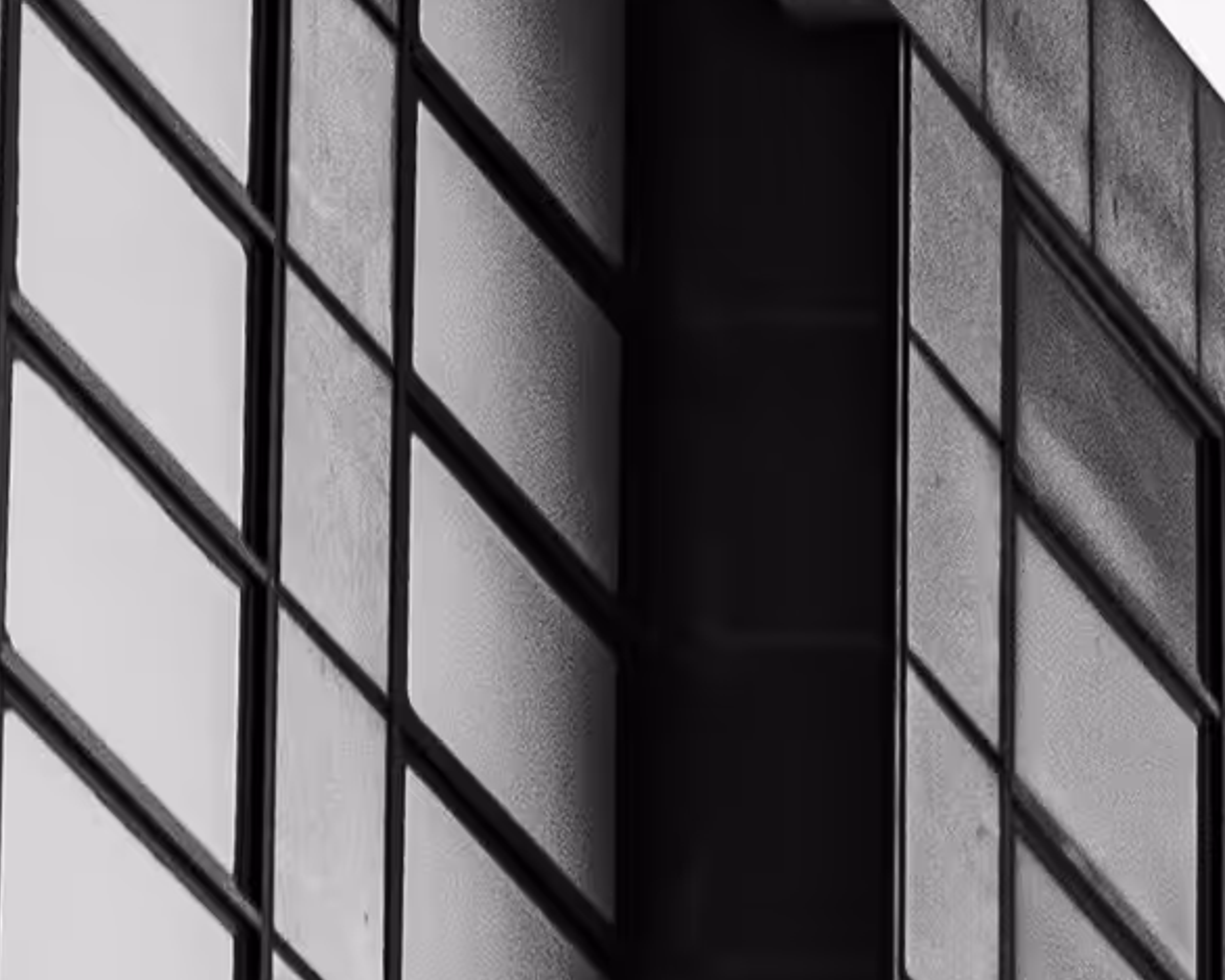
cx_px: -3272
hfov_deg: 3.2
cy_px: 706
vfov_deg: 2.6
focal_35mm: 592
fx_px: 21467
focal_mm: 34
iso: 200
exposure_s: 1/200
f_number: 8
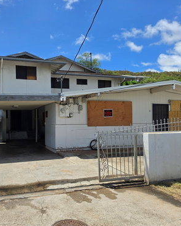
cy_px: 110
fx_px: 207
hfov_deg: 46.4
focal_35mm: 31
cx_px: 60
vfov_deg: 57.2
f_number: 1.4
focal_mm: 6.5
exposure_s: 1/7329
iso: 64
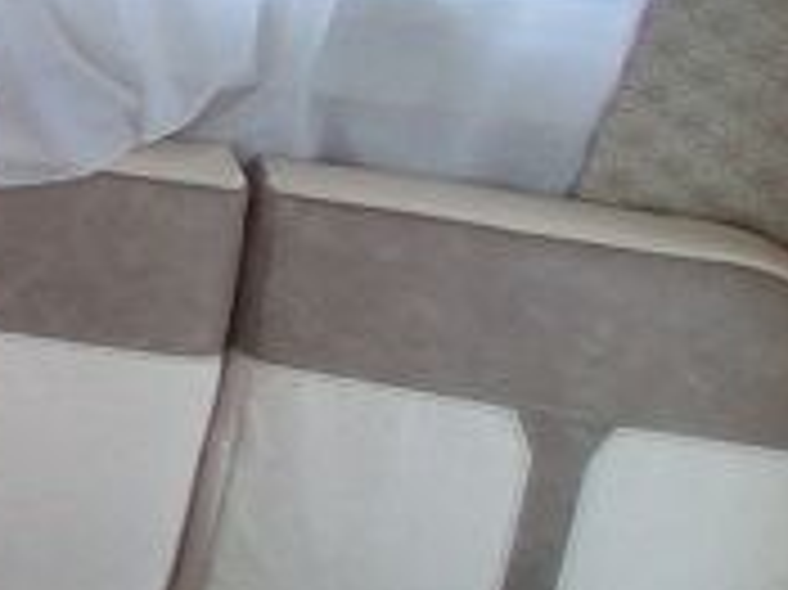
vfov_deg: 14.7
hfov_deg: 13.5
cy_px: -140
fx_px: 2207
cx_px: -1202
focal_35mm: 97
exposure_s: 1/115
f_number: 2.2
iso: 50
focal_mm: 1.4
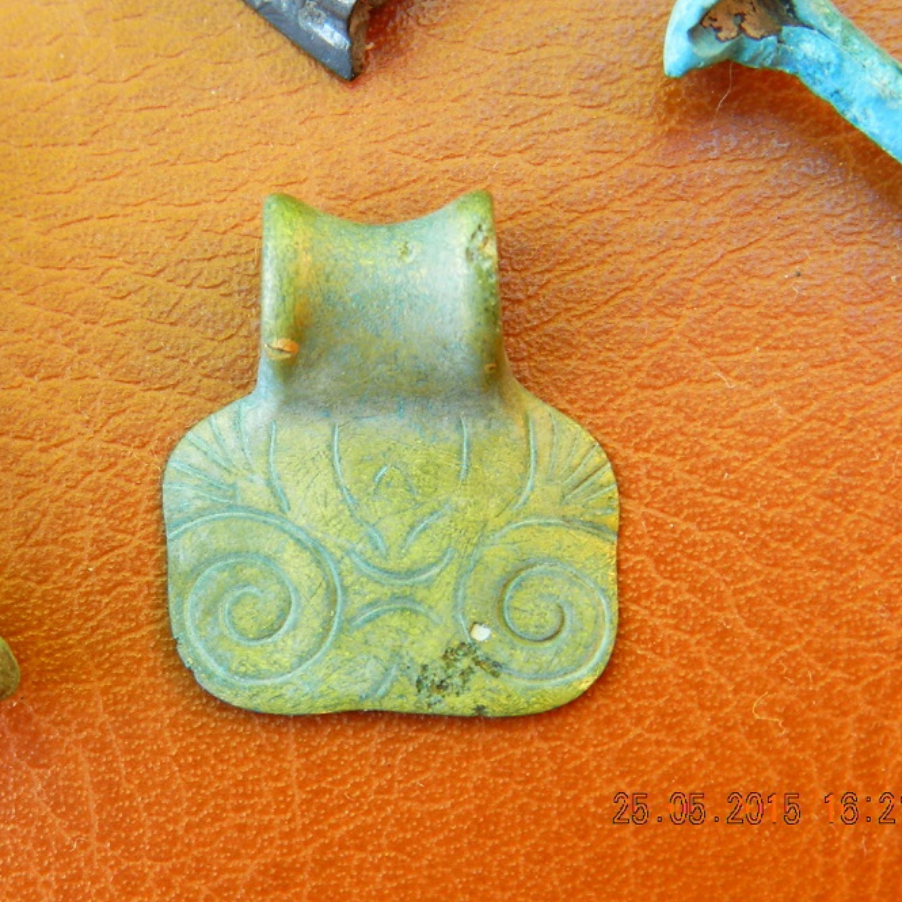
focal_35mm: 81
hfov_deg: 21.4
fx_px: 2388
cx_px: 378
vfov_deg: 21.4
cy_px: 448
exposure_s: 1/40
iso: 160
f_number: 4.7
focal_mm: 12.1
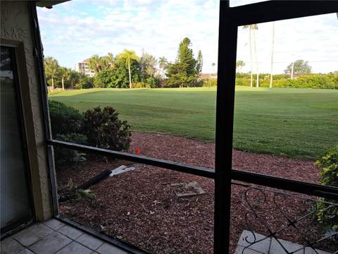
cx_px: 169
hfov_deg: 73.9
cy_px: 127
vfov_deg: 58.9
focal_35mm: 23
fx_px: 225
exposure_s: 1/60
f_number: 1.7
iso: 12
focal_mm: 6.3
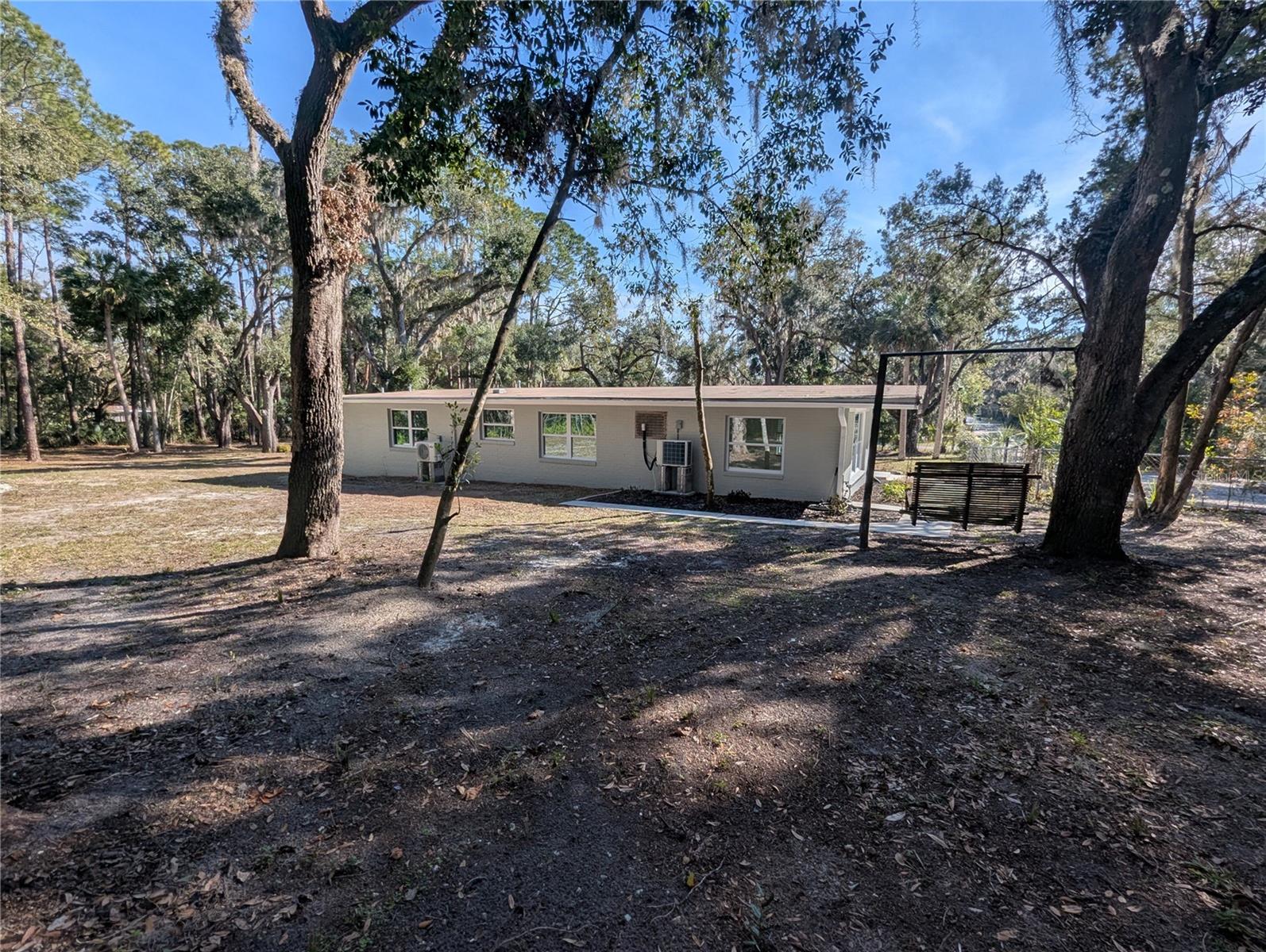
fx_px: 476
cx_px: 633
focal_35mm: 13
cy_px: 476
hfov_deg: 106.1
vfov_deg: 90.1
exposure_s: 1/1395
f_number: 2.2
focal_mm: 1.95
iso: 46
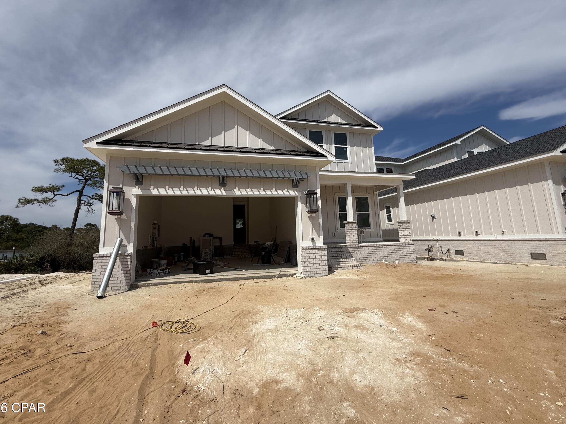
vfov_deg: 81.7
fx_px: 245
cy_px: 201
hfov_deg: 98.1
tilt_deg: +10.2
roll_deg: +1.2
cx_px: 272
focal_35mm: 15
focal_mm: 2.22
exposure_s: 1/3891
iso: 50
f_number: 2.2
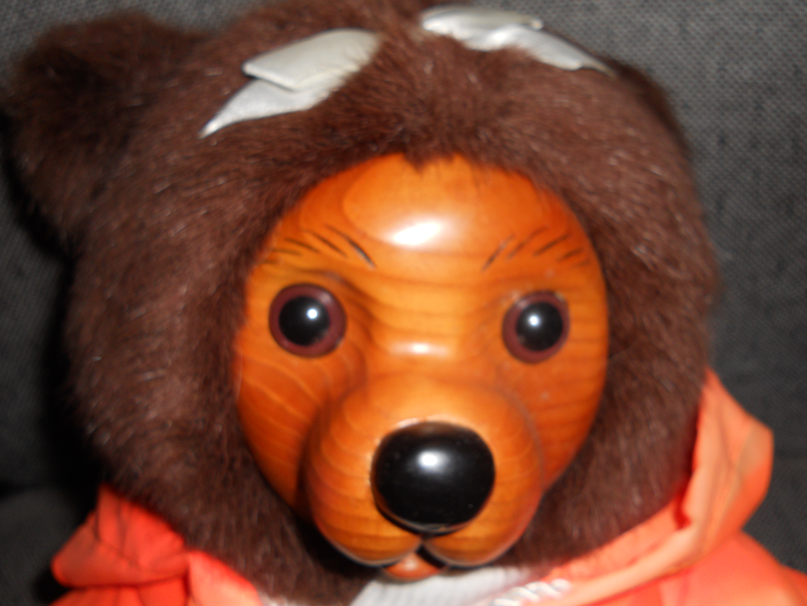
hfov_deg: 56.8
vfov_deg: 44.2
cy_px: 303
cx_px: 404
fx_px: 746
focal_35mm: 32
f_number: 8.8
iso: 80
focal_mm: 5.8
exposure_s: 1/25
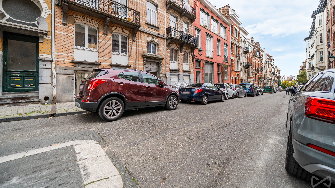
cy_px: 79
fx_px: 115
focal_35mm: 13
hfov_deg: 110.8
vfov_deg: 77.9
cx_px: 166
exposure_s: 1/125
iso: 100
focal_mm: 12
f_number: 4
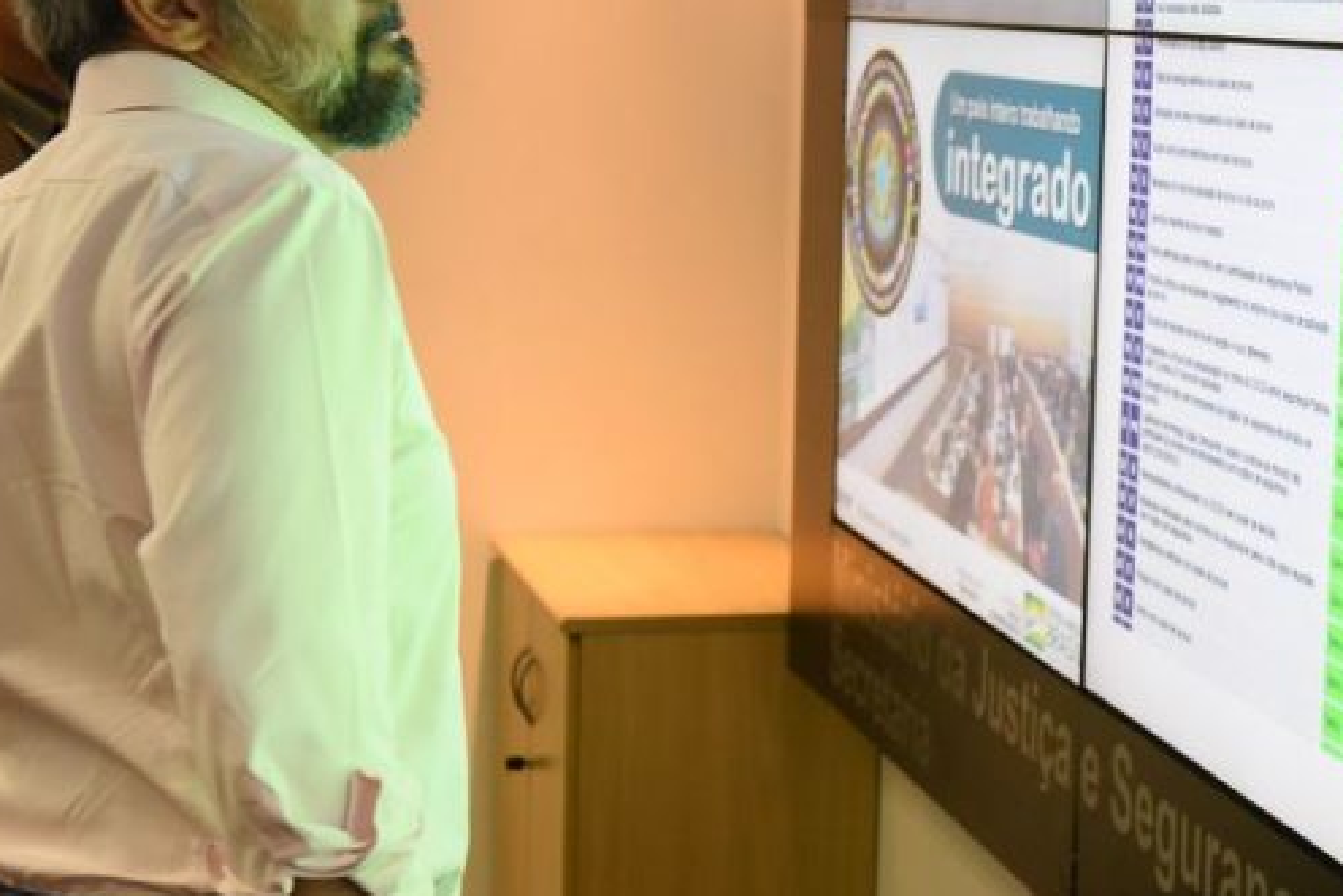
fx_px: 3694
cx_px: 1059
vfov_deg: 13.8
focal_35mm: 99
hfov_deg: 20.4
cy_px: 361
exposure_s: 1/250
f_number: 4
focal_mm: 48
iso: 3200
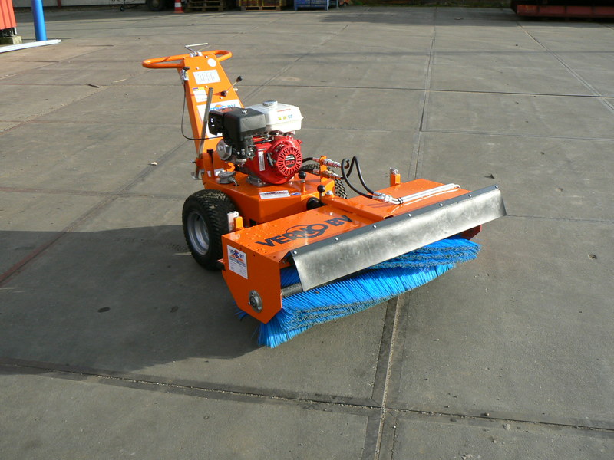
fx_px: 639
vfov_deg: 39.7
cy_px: 230
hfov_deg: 51.4
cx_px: 307
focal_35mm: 36
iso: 100
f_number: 3.6
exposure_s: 1/800
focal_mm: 6
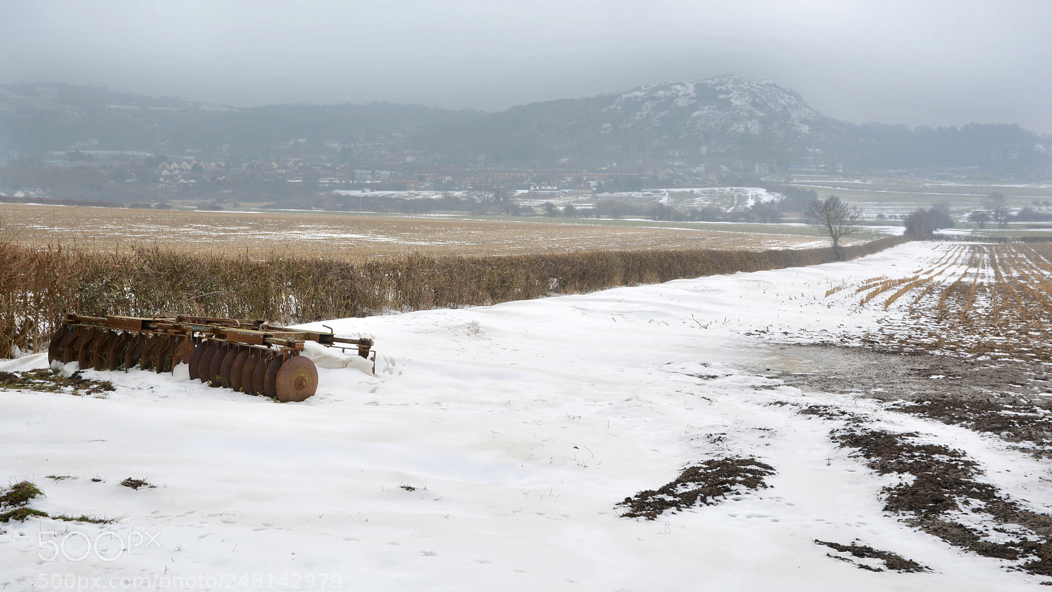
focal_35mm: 41
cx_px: 525
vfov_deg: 29.0
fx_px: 1144
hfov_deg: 49.4
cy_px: 281
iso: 100
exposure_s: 1/80
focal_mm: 26
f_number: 8
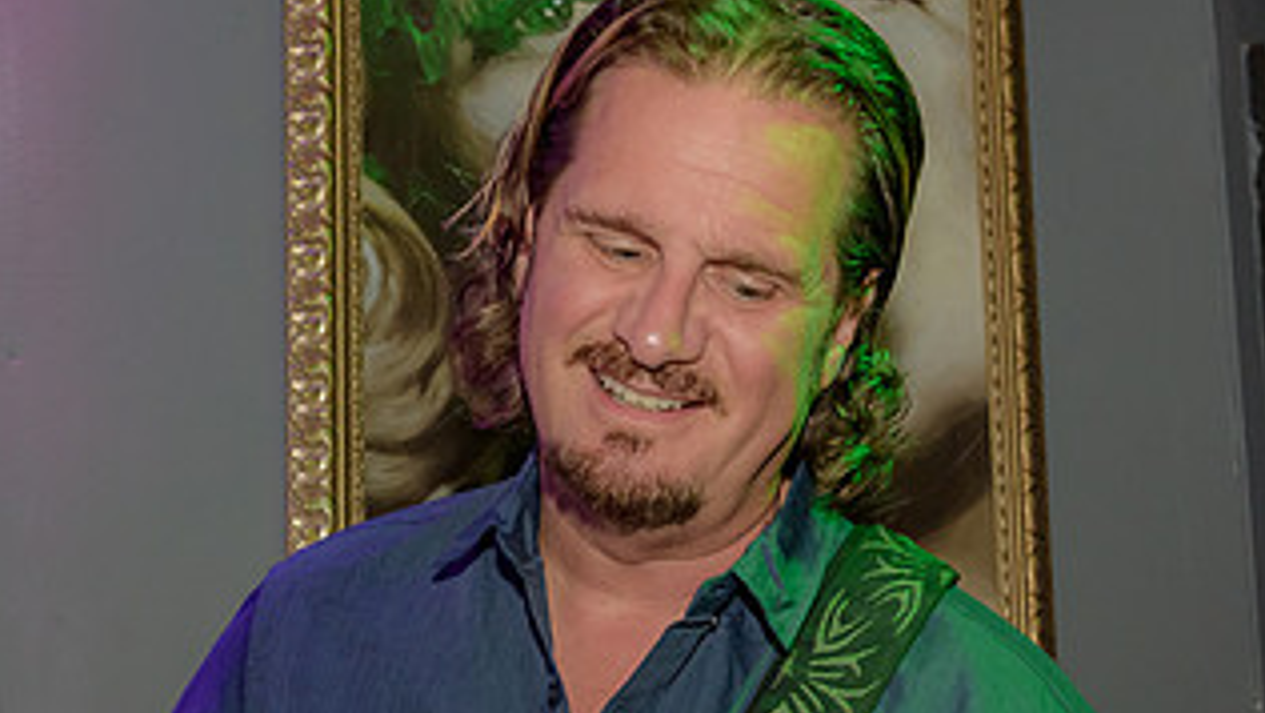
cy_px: 744
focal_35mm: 94
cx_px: 629
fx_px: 3154
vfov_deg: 12.7
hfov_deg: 22.7
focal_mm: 40
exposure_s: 1/160
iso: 1250
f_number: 4.5
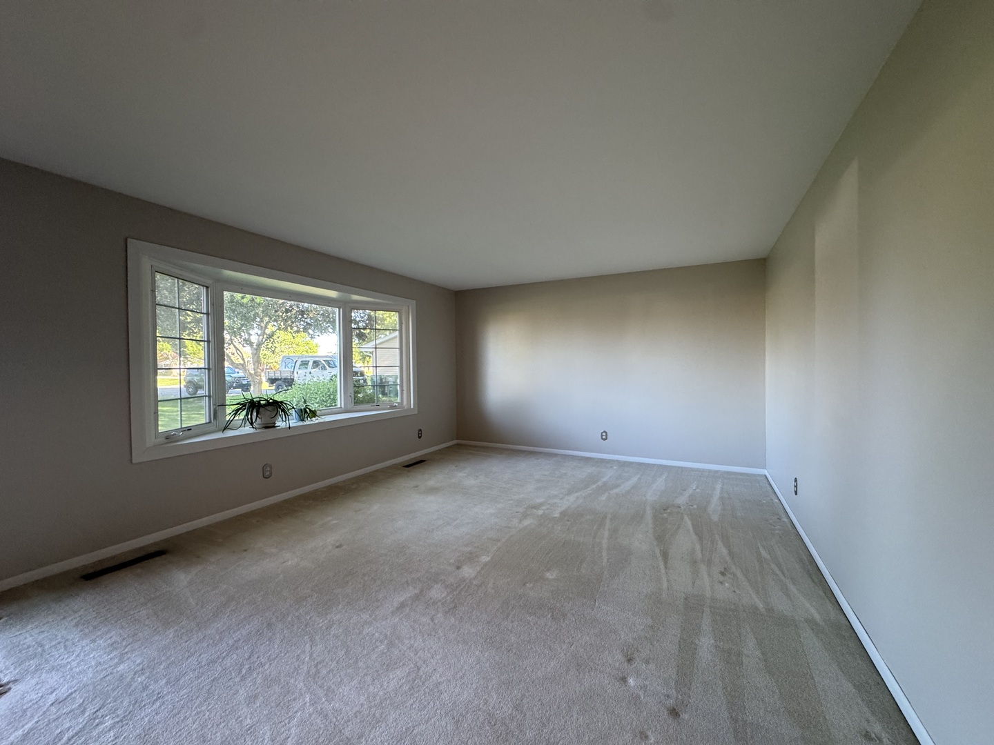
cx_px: 497
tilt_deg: -1.4
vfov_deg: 85.7
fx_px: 402
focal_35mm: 14
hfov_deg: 102.1
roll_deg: +0.0
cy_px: 372
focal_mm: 2.22
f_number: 2.2
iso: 250
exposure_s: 1/120
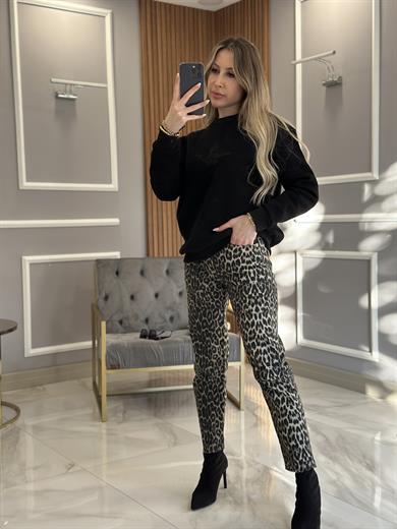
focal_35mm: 48
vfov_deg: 39.7
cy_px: 264
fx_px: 734
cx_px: 198
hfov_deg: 30.3
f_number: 1.78
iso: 125
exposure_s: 1/137
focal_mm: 6.86
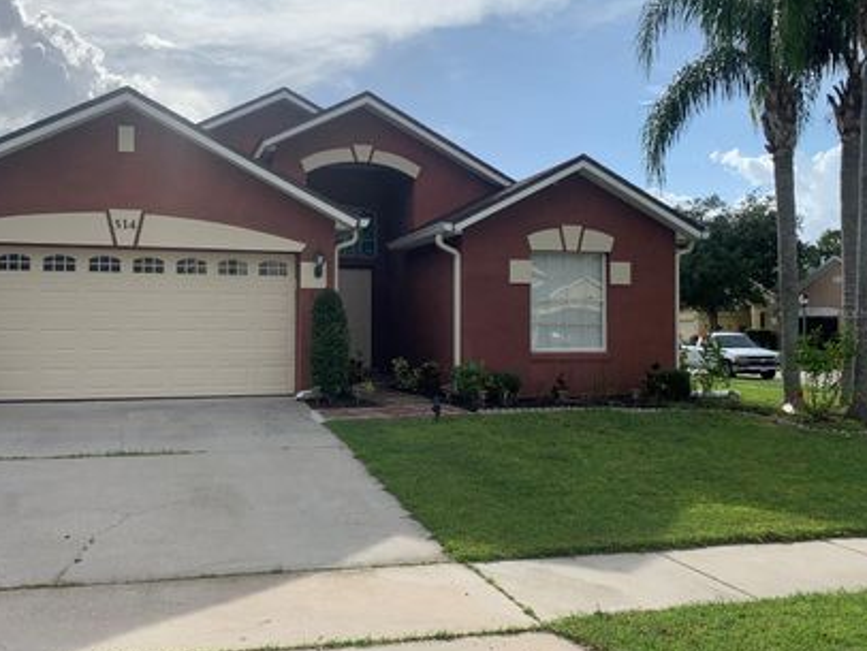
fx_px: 802
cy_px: 313
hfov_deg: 56.4
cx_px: 352
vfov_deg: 44.2
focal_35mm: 32
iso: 25
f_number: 1.8
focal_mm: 4.25
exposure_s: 1/4274
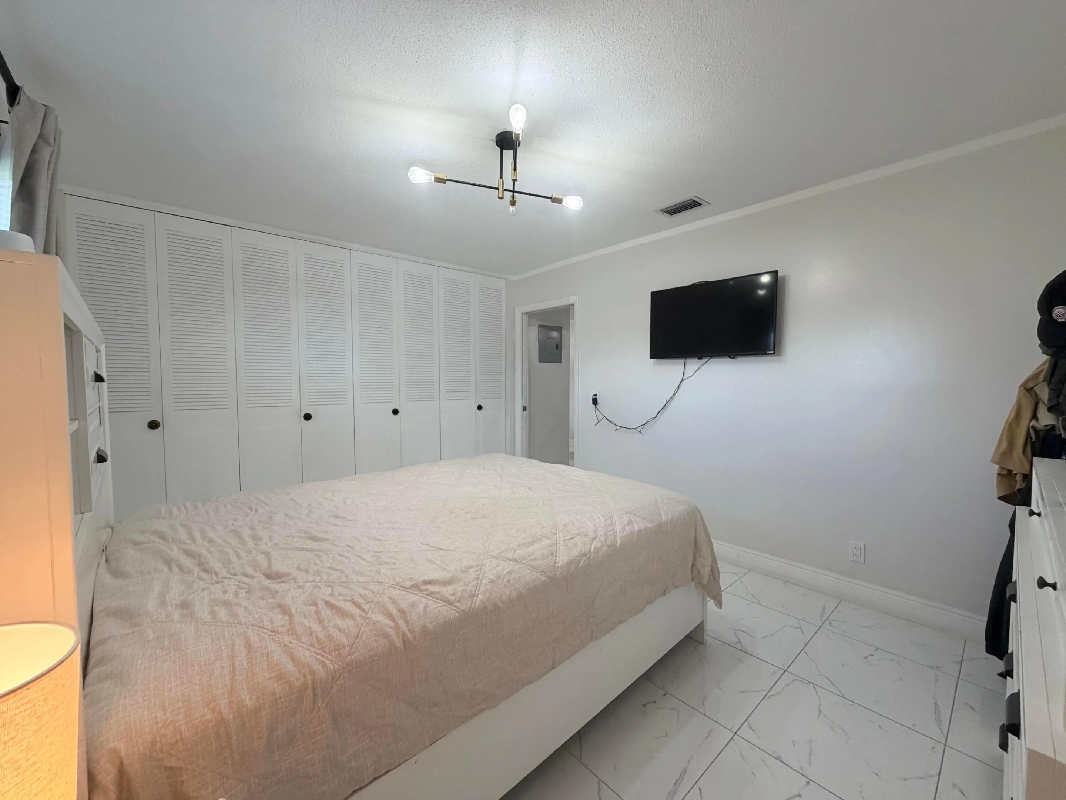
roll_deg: +0.2
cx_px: 533
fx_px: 431
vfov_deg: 85.7
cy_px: 400
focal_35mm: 14
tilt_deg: -2.4
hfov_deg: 102.1
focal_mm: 2.22
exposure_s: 1/120
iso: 200
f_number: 2.2
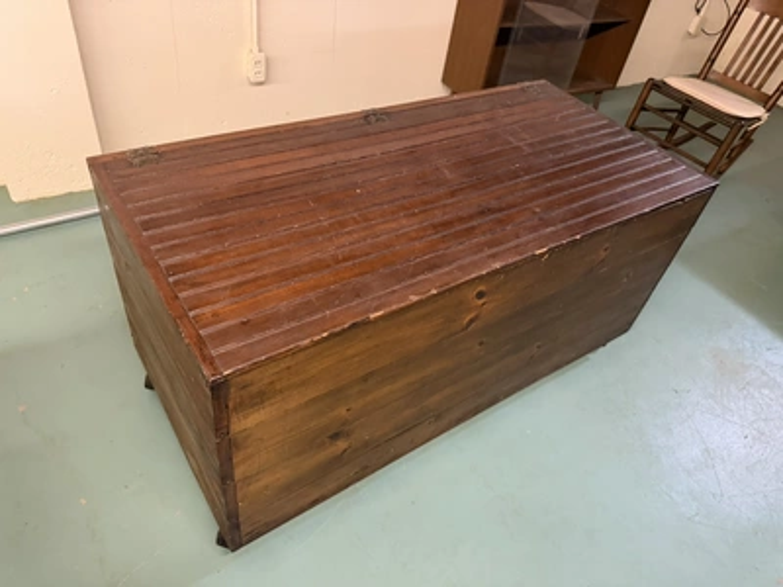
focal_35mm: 24
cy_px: 294
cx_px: 392
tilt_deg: -40.7
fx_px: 543
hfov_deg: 71.6
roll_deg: -11.7
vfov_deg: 56.8
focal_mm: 6.76
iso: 640
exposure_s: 1/60
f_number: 1.78
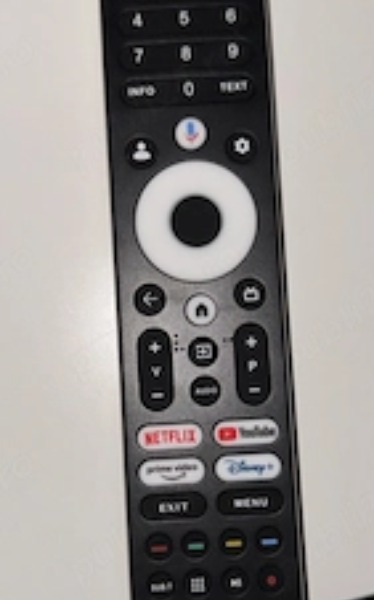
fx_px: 735
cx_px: 207
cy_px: 342
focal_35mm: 45
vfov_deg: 44.3
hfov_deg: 28.5
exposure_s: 1/4
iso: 50
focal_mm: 6.76
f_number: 1.78
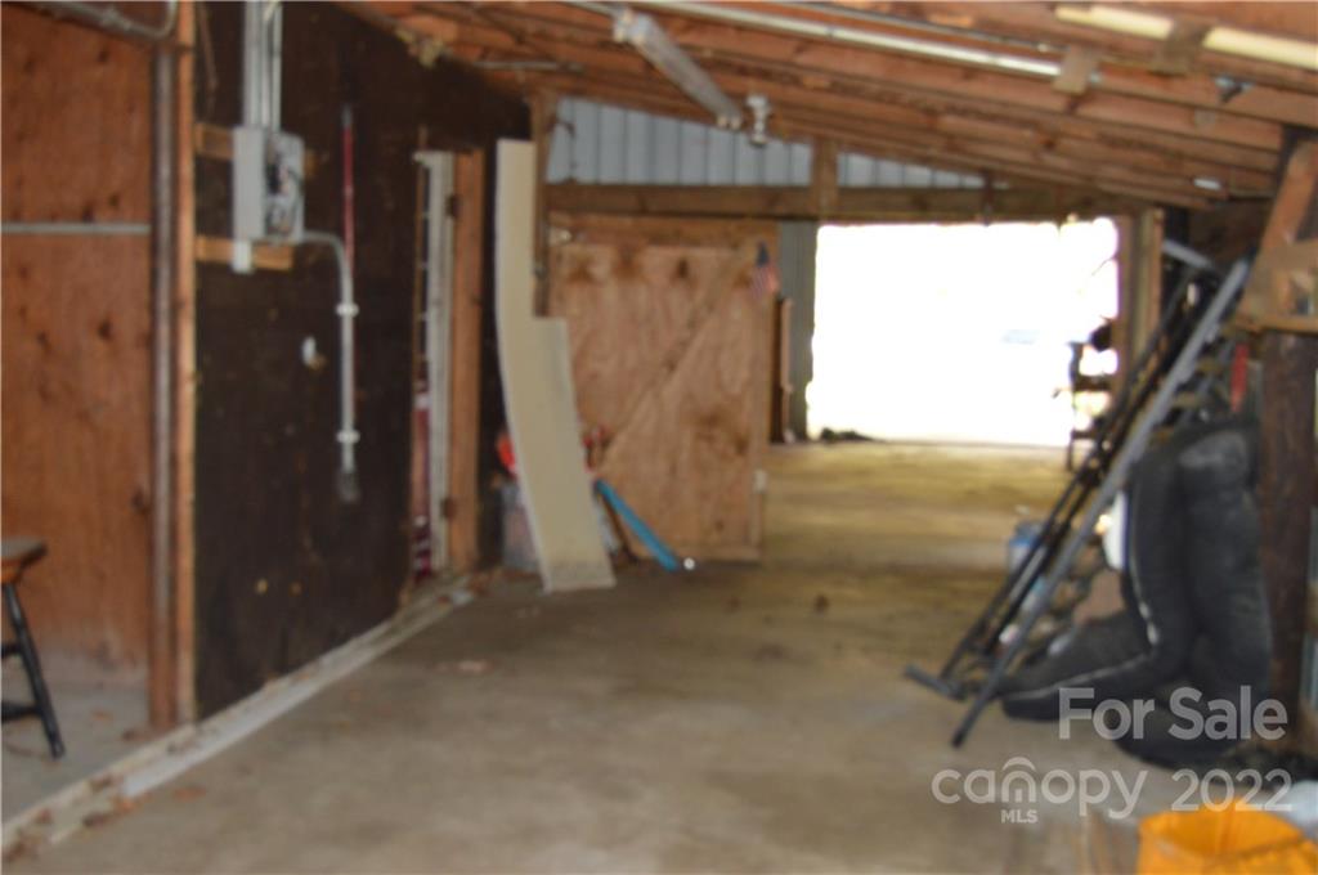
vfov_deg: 31.8
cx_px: 659
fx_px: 1536
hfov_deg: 46.5
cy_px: 438
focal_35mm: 42
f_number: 4
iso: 720
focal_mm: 28
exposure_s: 1/60
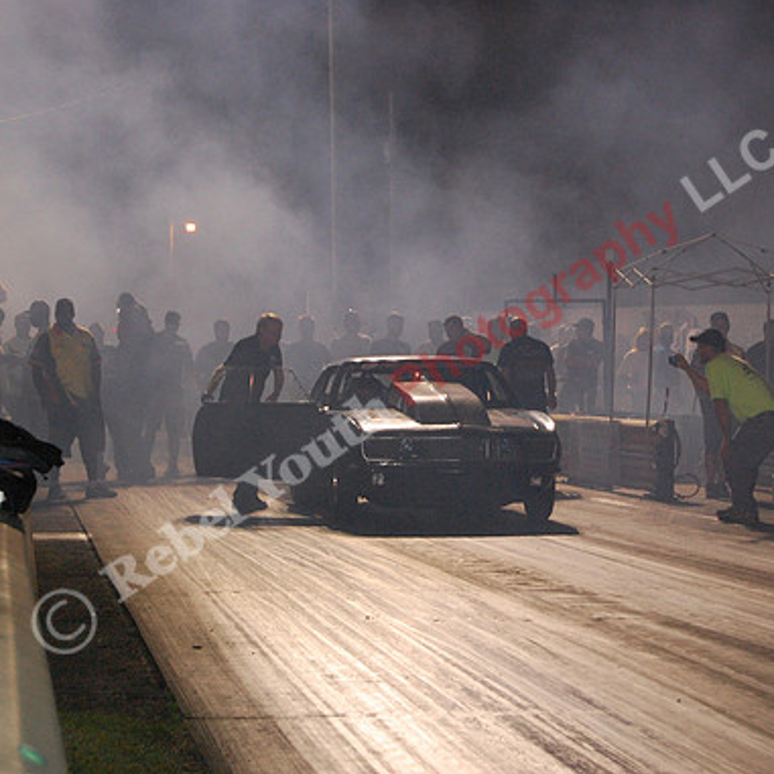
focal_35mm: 107
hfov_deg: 16.3
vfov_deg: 16.3
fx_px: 2698
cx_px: 427
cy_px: 390
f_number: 5.6
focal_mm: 55
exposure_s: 1/60
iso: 1600
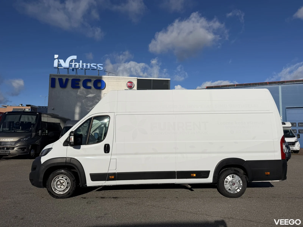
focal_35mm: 24
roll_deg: -1.2
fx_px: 210
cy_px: 114
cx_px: 152
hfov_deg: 71.6
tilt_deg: +6.0
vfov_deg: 56.8
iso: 80
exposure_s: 1/17544
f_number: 1.78
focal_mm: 6.76
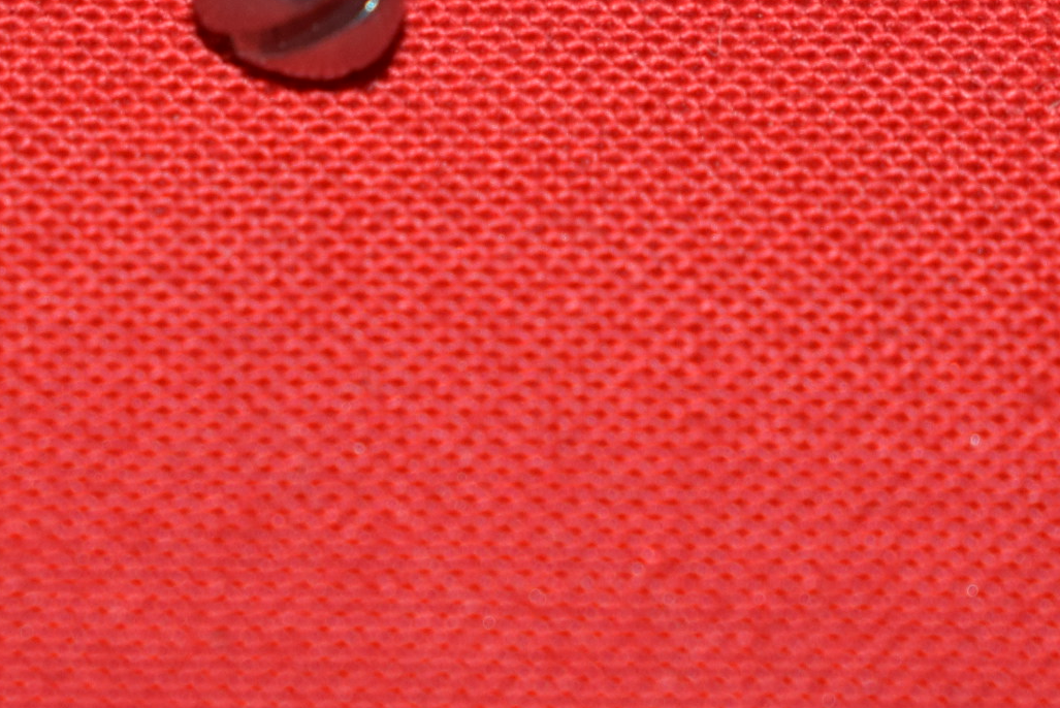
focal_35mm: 240
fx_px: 7084
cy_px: -148
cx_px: 424
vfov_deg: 5.7
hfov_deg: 8.6
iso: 400
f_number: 5.6
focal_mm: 55
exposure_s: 1/200
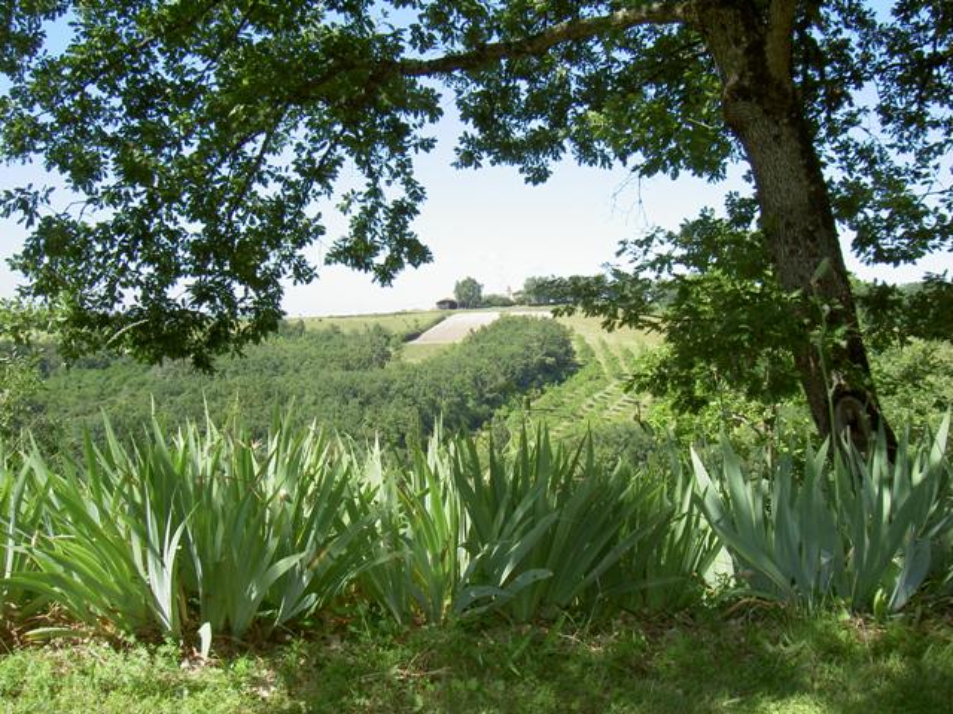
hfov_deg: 47.9
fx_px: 1074
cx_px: 476
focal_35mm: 39
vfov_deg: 36.8
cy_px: 357
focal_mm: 8
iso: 100
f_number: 4.7
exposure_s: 1/263
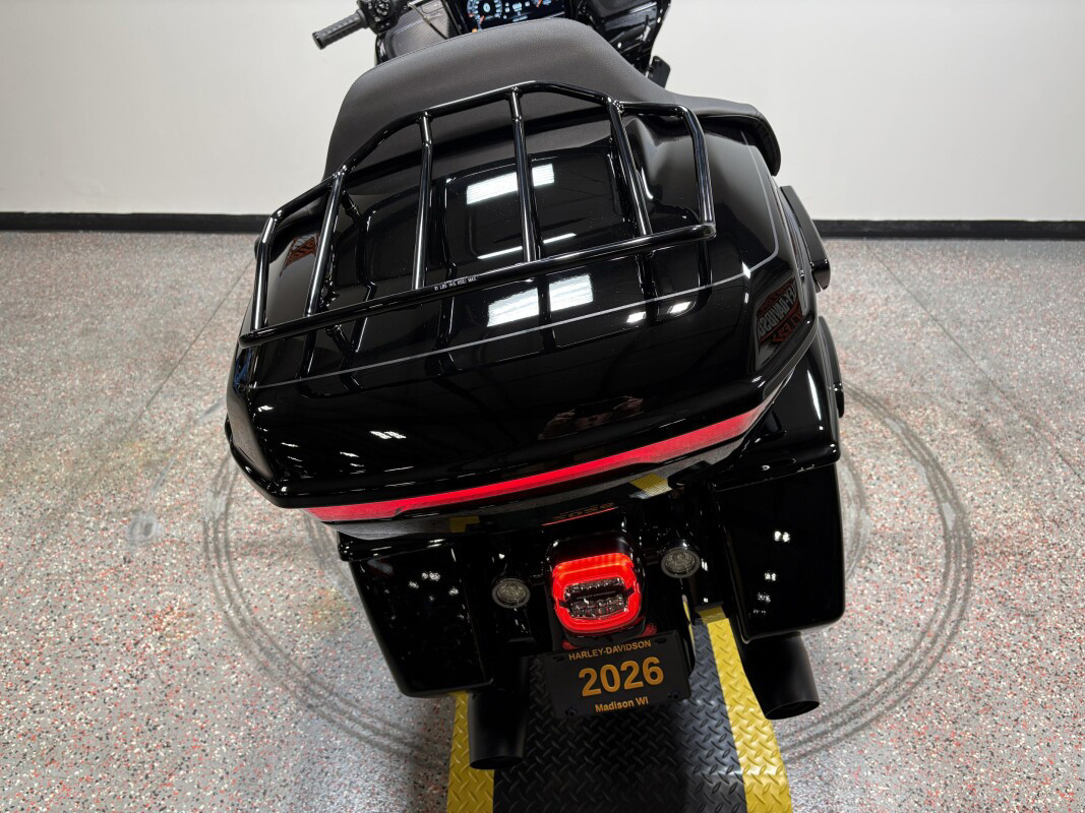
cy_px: 406
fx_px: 815
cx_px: 542
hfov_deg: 67.3
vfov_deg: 53.1
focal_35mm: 26
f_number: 1.6
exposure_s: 1/120
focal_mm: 5.96
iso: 80
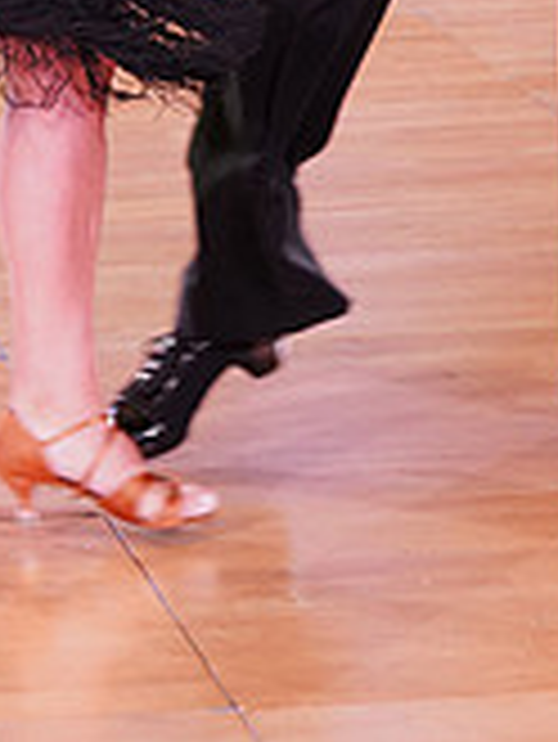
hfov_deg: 4.5
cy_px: -558
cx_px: 232
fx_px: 7105
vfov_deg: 5.9
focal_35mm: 331
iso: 2000
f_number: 5.6
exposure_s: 1/160
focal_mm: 98
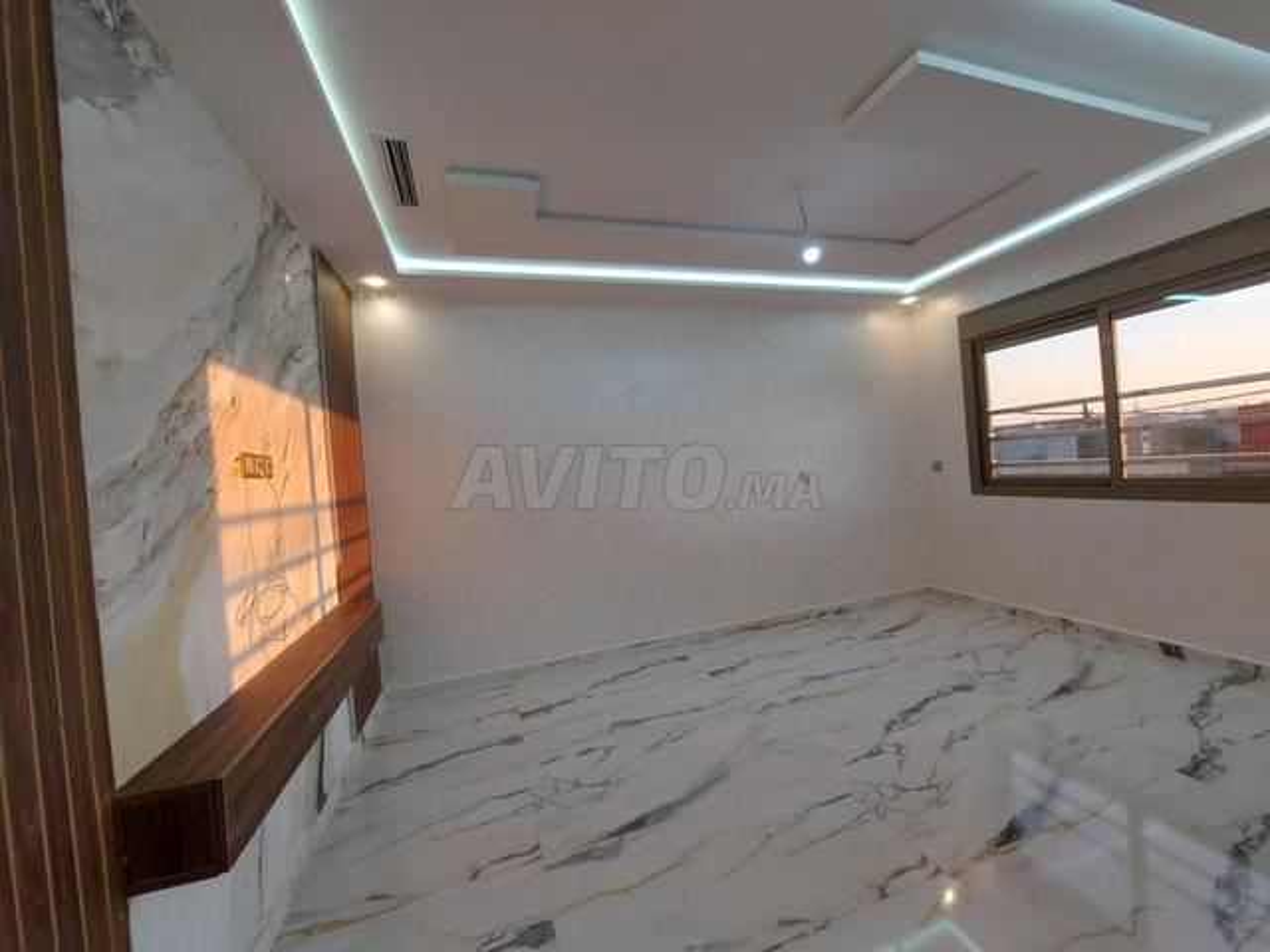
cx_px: 635
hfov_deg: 106.2
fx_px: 477
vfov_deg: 89.9
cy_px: 476
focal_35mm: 13
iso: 50
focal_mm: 1.74
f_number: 2.2
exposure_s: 1/112
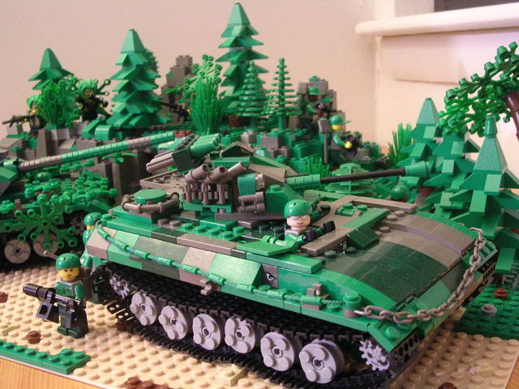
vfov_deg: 33.6
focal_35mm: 43
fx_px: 645
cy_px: 194
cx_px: 260
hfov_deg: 43.9
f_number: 3
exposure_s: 1/1.5
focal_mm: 6.6
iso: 400
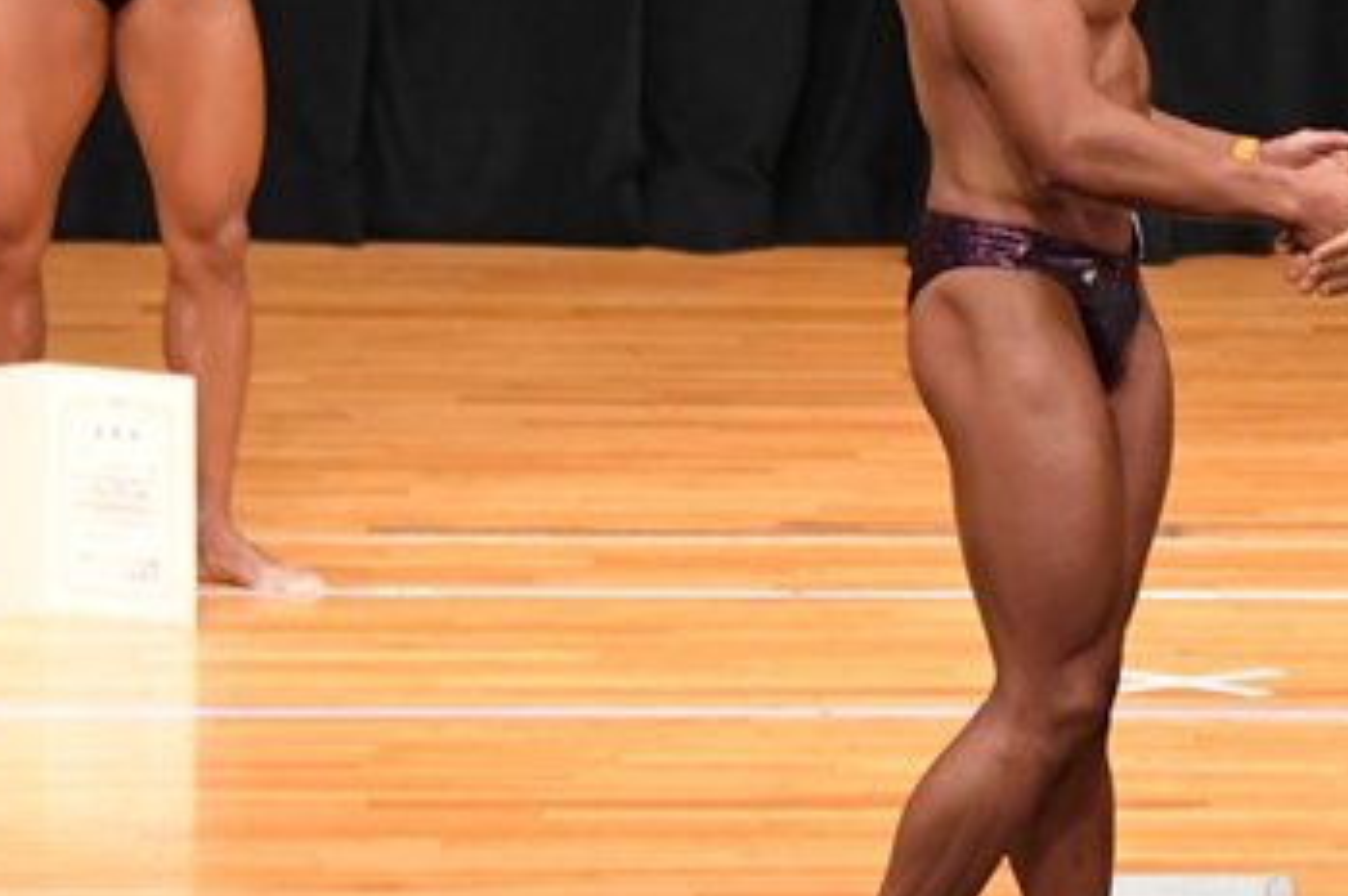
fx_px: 18031
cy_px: 328
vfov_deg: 2.8
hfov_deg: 4.3
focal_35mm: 482
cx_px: 1381
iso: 5000
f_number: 5.6
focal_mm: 145
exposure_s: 1/400
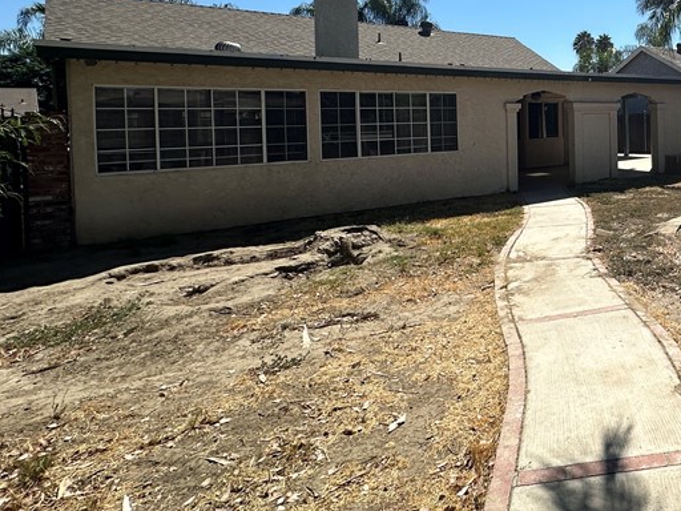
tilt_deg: +0.1
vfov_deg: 47.8
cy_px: 124
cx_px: 669
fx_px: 551
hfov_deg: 51.8
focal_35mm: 28
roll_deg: +0.6
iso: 50
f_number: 2.2
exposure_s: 1/2618
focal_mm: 2.22
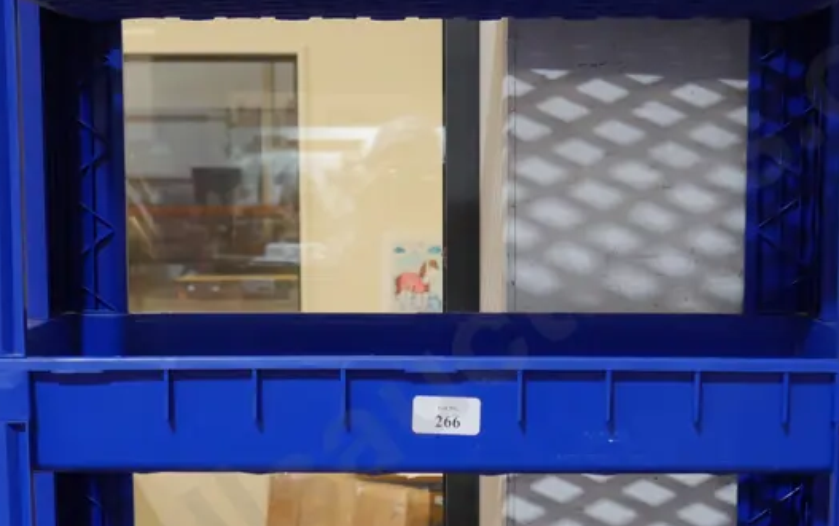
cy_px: 388
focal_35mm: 70
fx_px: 1601
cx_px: 435
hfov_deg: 29.4
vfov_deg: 18.5
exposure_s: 1/60
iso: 800
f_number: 4
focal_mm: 17
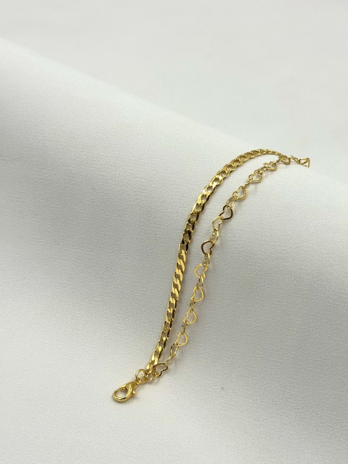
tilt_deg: -36.9
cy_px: 256
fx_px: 817
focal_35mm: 61
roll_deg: -1.1
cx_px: 214
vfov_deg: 31.7
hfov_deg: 24.0
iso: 64
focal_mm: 6.76
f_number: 1.78
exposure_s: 1/913
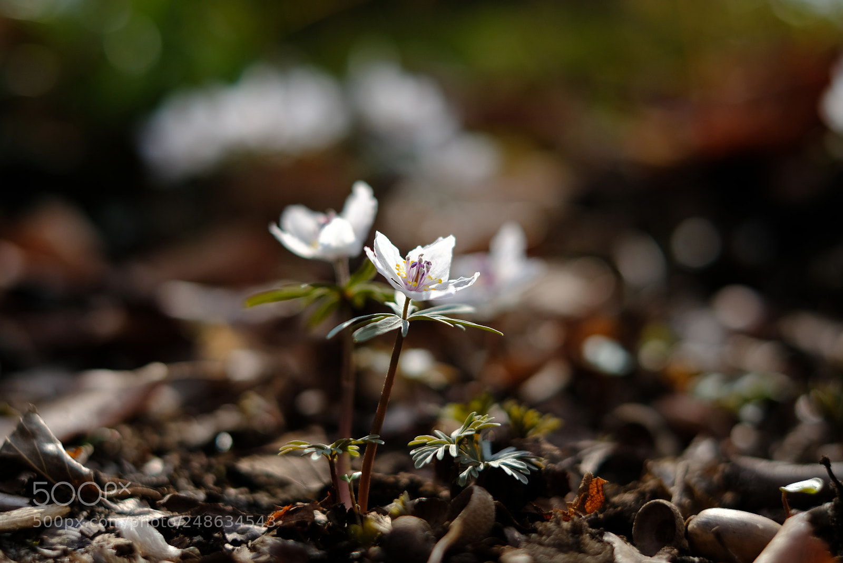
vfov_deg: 25.6
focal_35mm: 53
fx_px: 1242
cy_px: 282
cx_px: 422
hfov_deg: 37.5
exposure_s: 1/2500
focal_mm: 35
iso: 200
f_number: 2.2
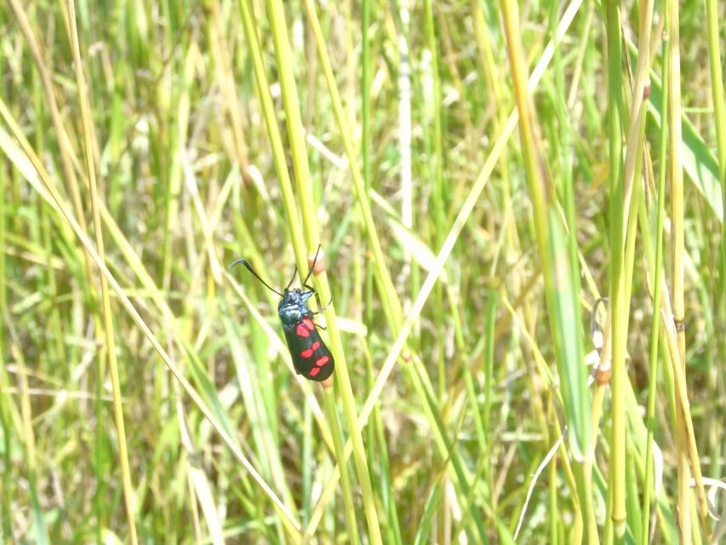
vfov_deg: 15.7
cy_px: 272
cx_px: 363
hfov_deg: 20.9
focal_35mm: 94
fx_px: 1972
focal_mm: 17
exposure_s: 1/30
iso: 80
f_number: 8
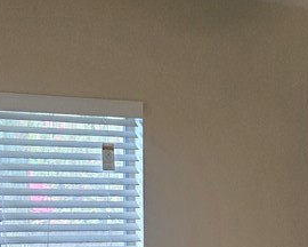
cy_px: 401
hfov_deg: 22.5
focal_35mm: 85
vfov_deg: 16.1
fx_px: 775
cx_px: 147
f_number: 1.8
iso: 640
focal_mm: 5.4
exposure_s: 1/120
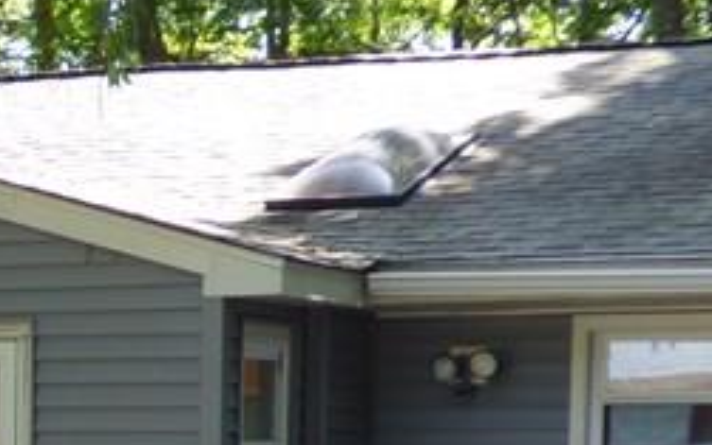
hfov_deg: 13.5
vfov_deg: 8.6
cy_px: 745
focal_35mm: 147
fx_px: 2853
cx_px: -301
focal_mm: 5.97
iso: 100
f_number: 3.4
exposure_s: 1/100
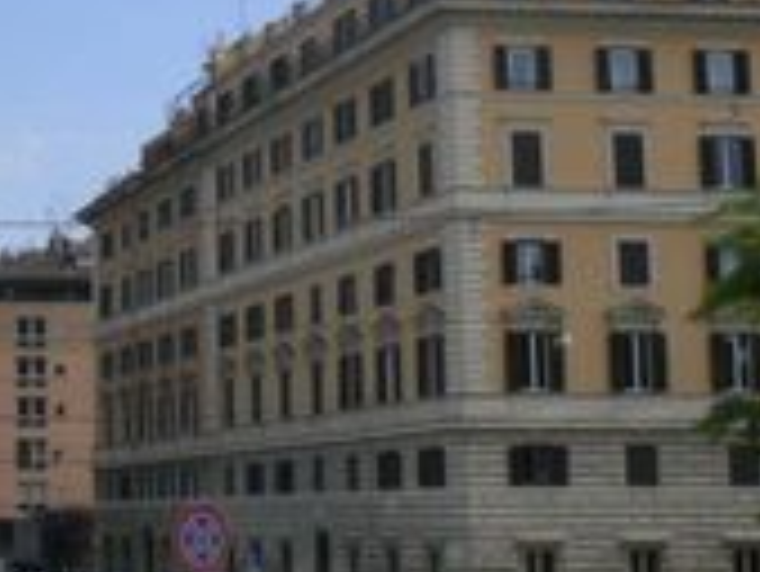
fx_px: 1868
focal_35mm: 85
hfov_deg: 21.9
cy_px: 189
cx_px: -58
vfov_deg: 17.3
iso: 80
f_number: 7.1
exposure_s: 1/500
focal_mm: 6
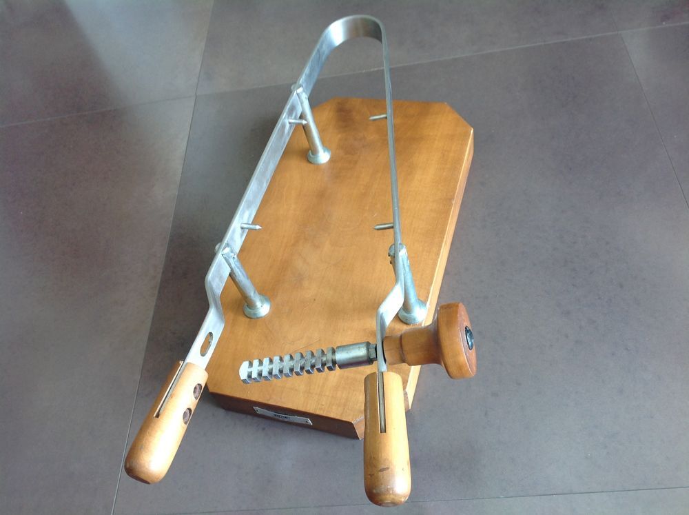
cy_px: 258
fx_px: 696
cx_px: 344
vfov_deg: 40.6
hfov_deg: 52.7
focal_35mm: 35
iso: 50
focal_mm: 4.28
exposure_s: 1/20
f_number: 2.4
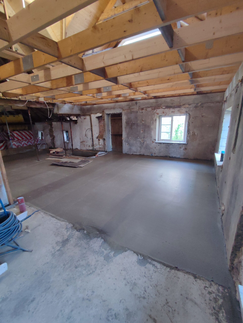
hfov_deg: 78.2
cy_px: 162
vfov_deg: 94.5
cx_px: 122
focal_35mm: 16
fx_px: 150
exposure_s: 1/25
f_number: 2.2
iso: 212
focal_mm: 1.65
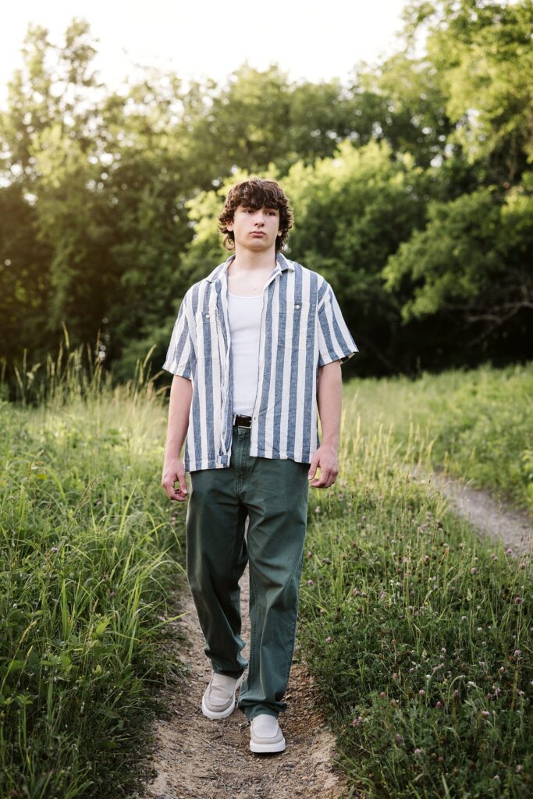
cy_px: 400
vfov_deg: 27.0
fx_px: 1665
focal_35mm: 75
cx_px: 266
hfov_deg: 18.2
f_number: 4
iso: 400
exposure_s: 1/320
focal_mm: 75
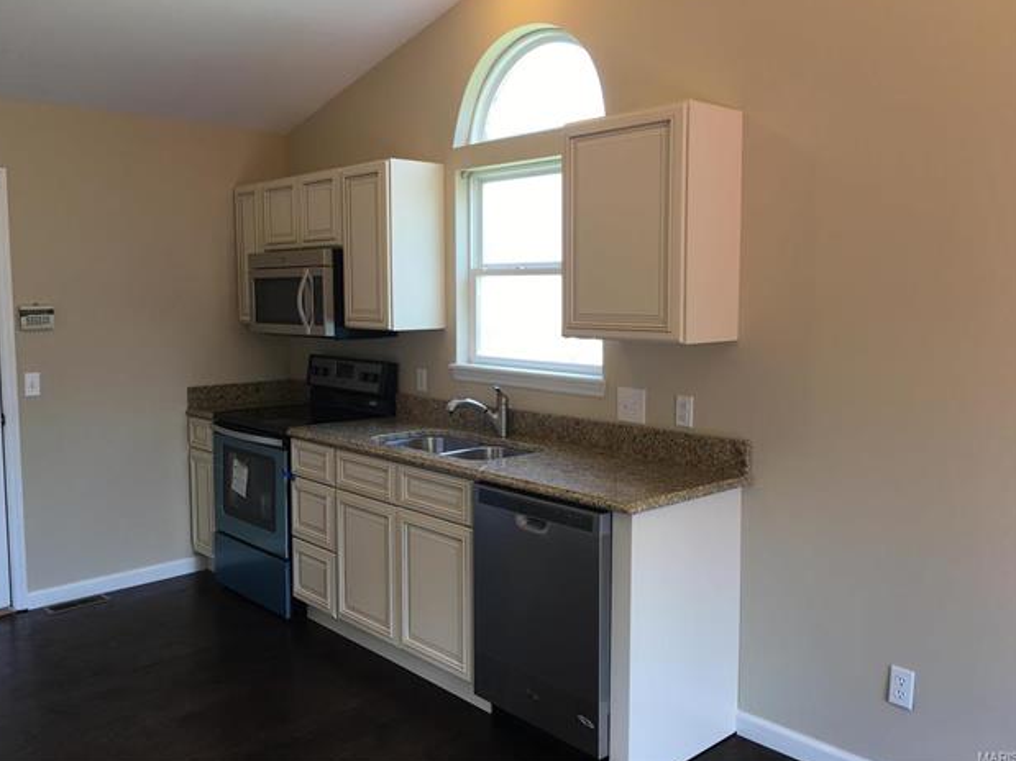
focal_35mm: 30
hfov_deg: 60.0
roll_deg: -0.1
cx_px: 501
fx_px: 880
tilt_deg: -4.3
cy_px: 374
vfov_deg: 46.8
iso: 25
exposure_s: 1/40
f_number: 2.2
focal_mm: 4.15
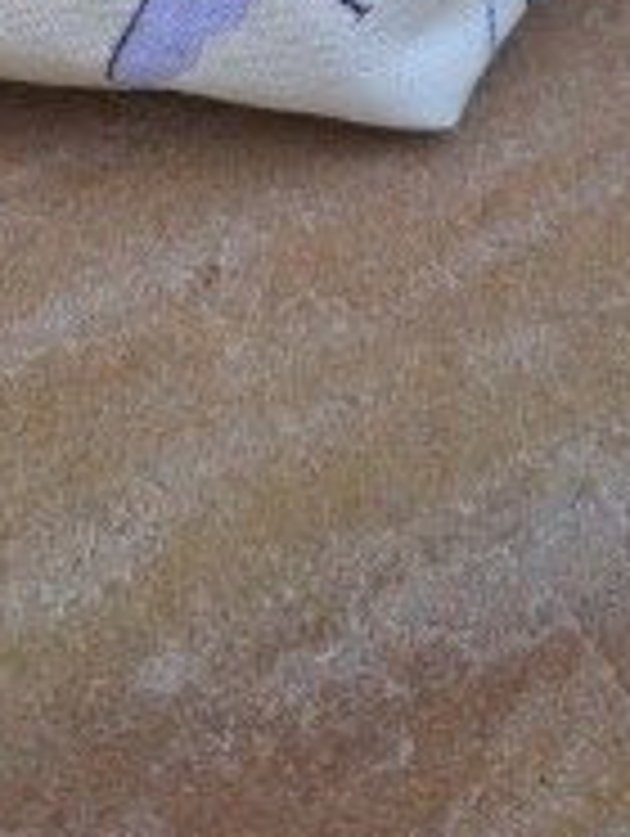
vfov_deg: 21.4
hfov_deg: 18.7
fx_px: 1913
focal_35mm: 79
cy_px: -356
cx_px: 315
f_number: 1.8
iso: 40
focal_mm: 5.54
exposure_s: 1/182
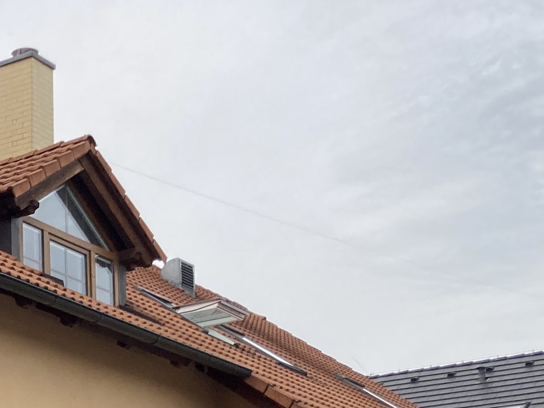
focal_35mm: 97
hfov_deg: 17.6
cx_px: -330
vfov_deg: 14.9
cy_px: 431
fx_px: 1524
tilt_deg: +13.3
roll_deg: -2.0
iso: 50
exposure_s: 1/121
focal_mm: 3.99
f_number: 1.8
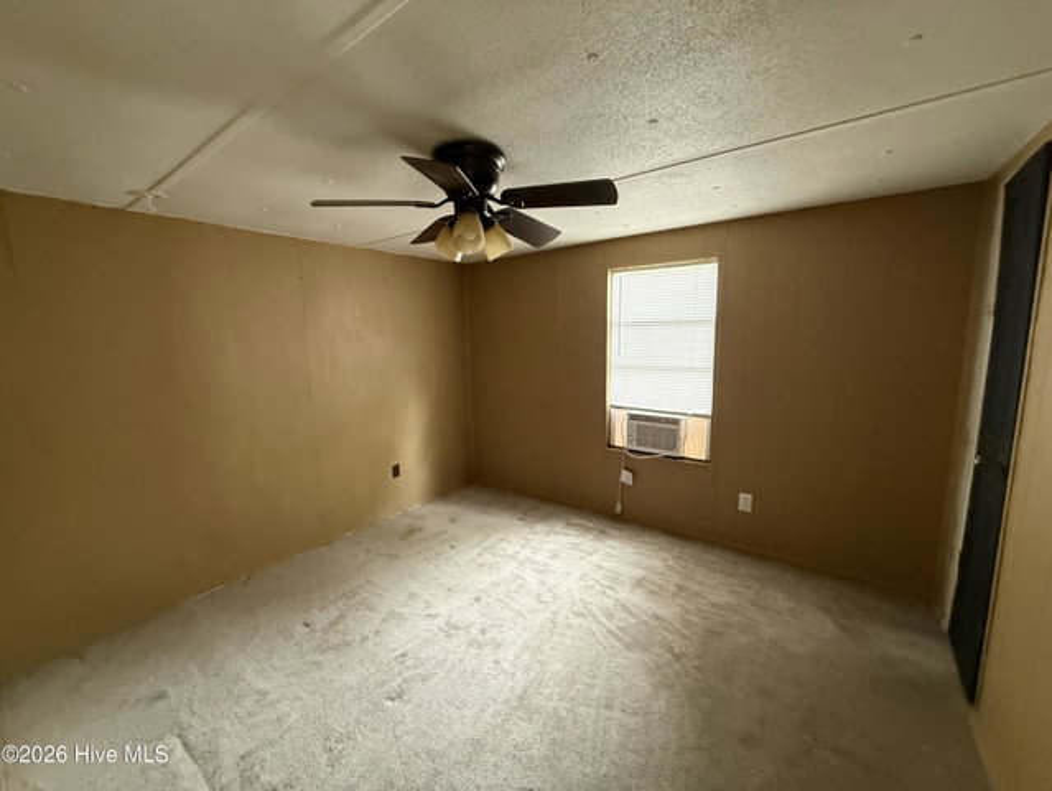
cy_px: 396
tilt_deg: -6.0
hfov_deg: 102.0
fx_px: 426
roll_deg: +1.5
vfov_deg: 85.7
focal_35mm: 14
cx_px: 526
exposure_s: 1/60
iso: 500
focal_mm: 2.22
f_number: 2.2
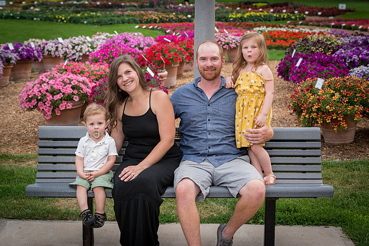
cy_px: 110
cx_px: 172
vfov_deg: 17.5
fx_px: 801
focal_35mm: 78
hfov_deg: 25.9
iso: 400
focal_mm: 70
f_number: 6.3
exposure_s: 1/250
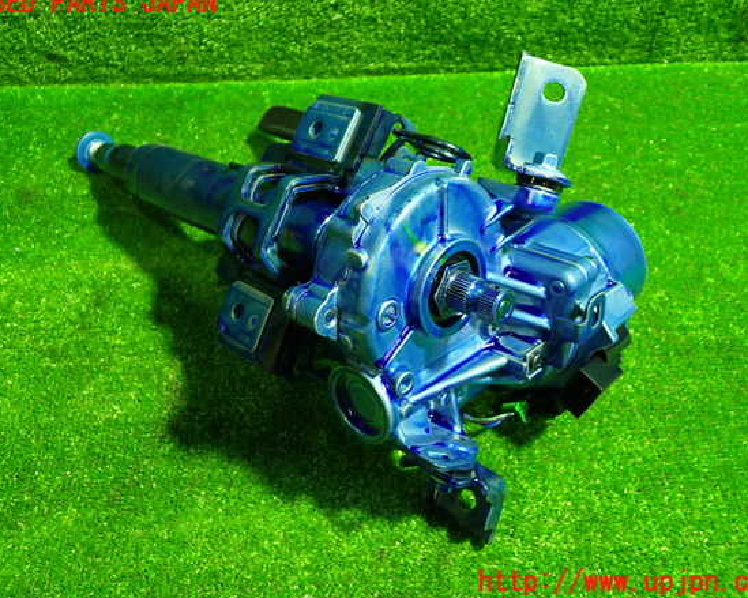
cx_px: 377
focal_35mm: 32
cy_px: 293
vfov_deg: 45.8
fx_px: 708
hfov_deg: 55.7
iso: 500
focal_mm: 5.4
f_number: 2.3
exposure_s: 1/30
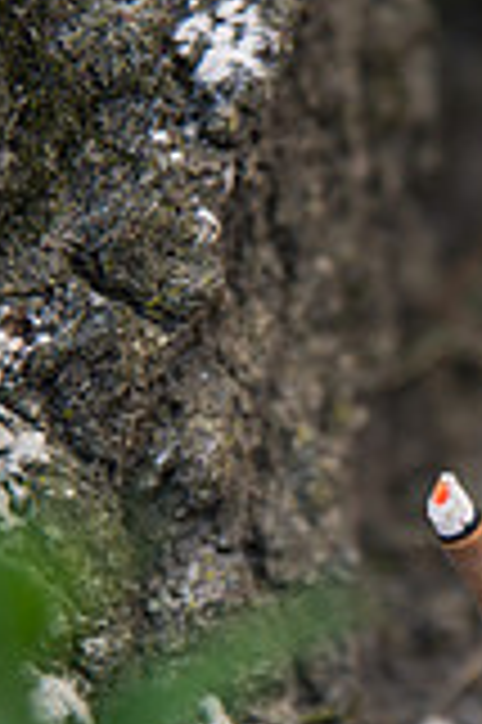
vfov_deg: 10.5
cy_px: 468
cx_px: 538
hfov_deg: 7.0
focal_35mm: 196
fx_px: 3945
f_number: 2.8
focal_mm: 70
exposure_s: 1/160
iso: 100
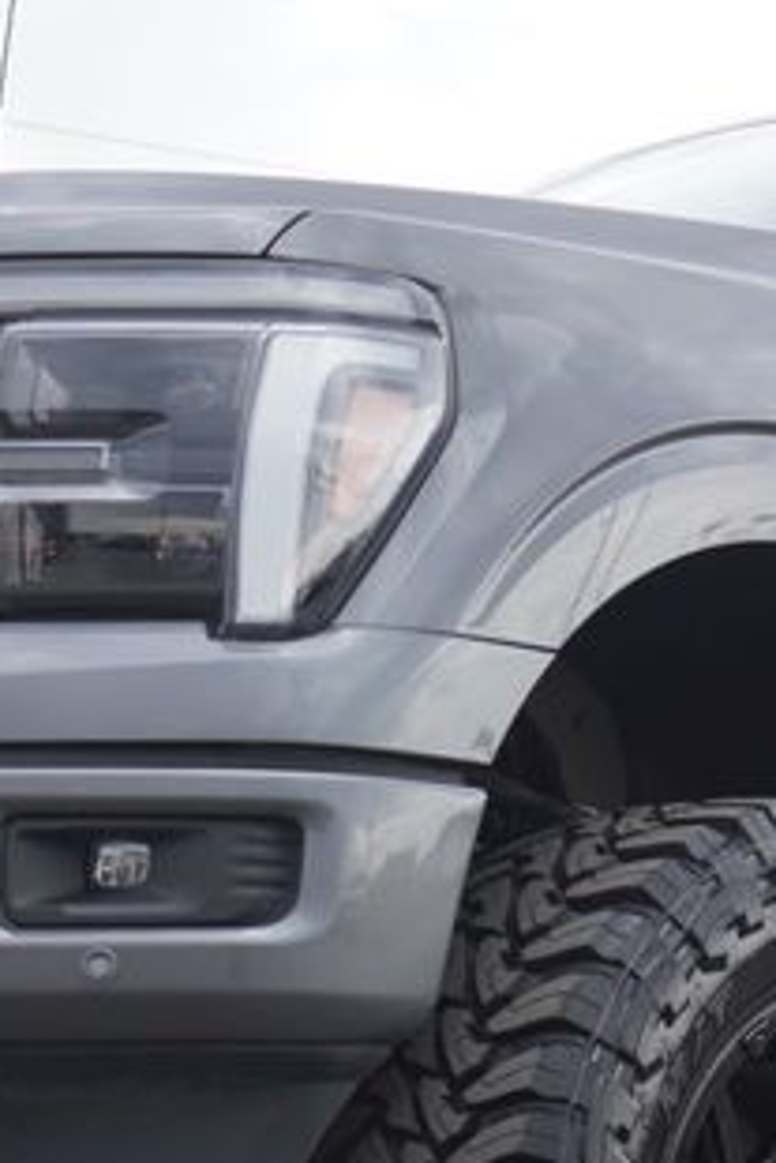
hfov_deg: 10.2
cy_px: 822
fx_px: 4316
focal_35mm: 134
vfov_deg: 15.3
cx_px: 746
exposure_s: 1/100
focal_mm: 27
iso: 100
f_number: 5.6
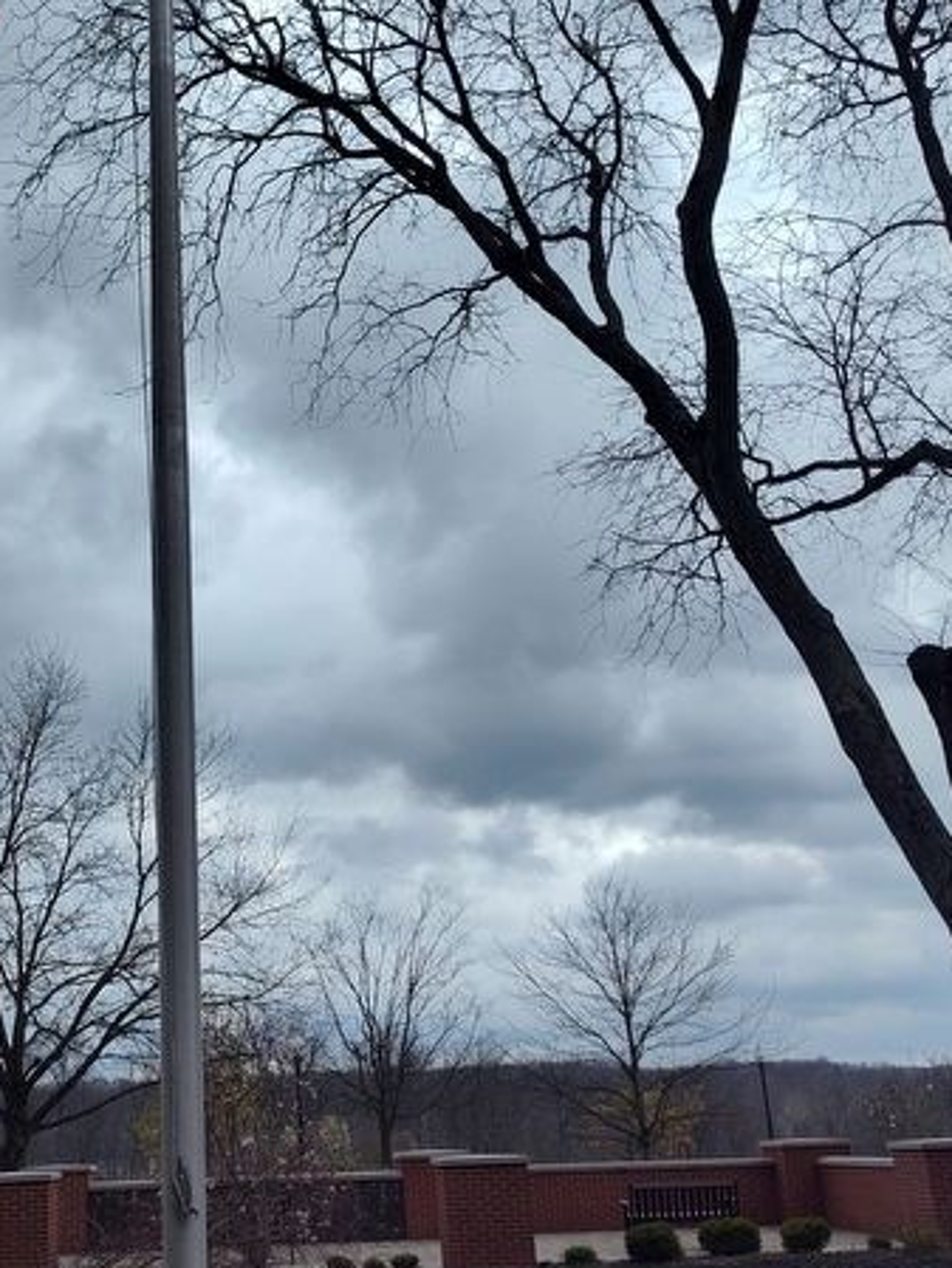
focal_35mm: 41
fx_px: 1503
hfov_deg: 34.4
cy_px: 610
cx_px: 229
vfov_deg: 45.8
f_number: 1.8
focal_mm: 5.56
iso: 100
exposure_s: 1/1938
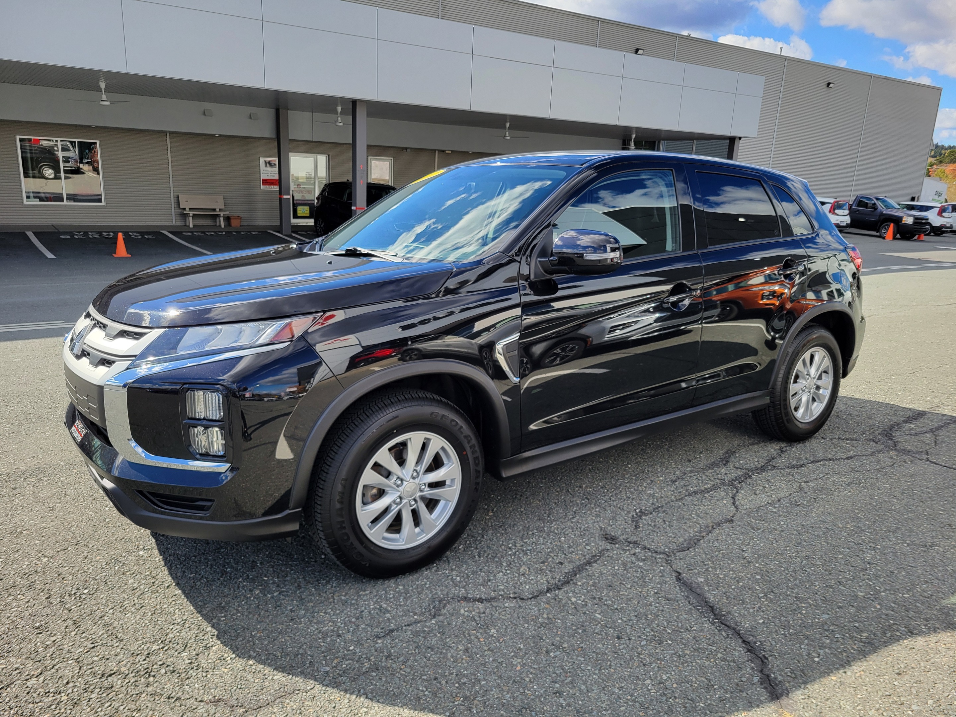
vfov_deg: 53.1
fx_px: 718
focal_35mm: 26
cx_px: 478
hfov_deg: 67.3
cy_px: 358
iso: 40
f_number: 1.8
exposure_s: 1/807
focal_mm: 5.4
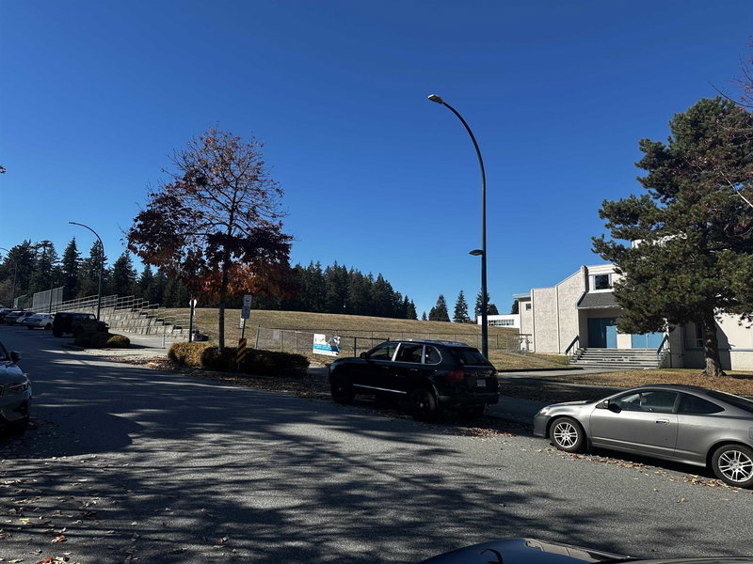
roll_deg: -0.6
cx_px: 376
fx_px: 522
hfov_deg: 71.6
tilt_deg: +7.8
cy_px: 282
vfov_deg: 56.8
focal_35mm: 24
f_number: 1.78
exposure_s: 1/3597
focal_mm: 6.86
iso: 80
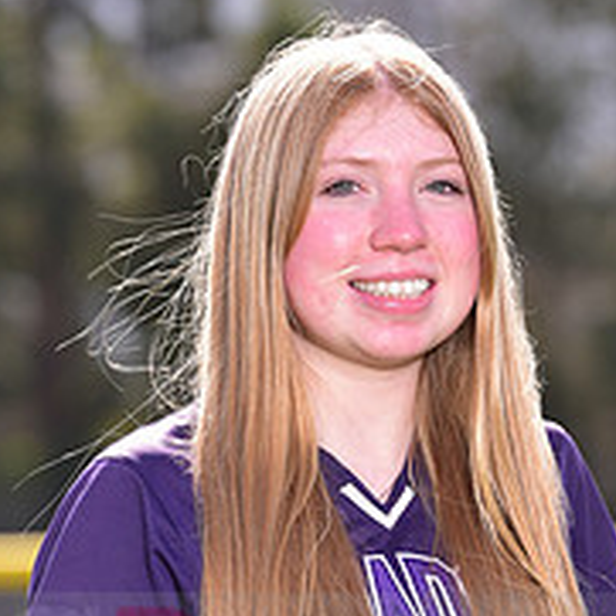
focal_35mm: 464
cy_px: 640
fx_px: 9342
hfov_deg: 3.8
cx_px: 475
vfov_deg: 3.8
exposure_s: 1/250
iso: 80
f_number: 5
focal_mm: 170
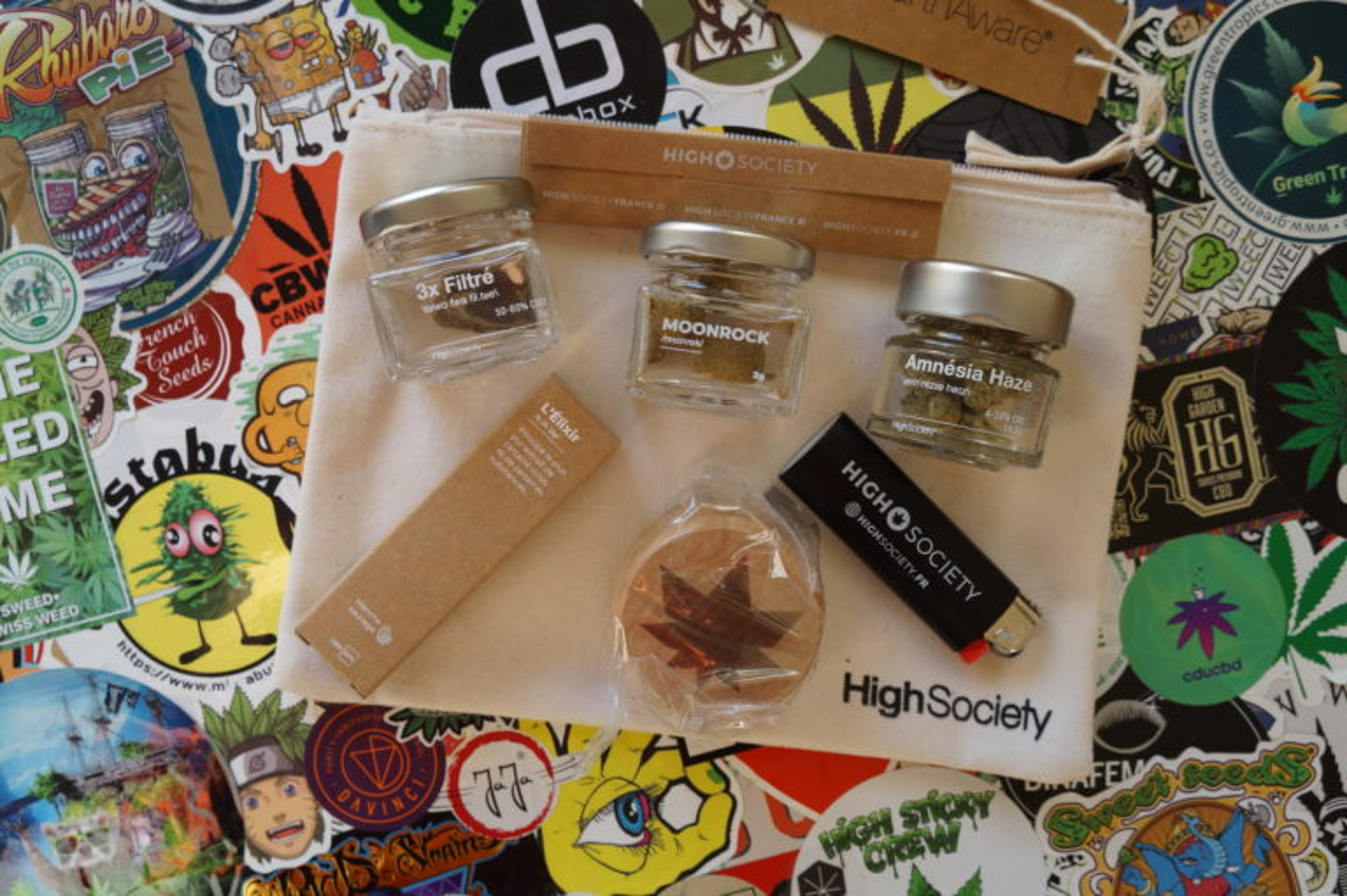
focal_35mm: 30
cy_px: 448
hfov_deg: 62.0
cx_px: 674
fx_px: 1122
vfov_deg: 43.6
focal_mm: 20
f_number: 5
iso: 400
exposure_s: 1/125
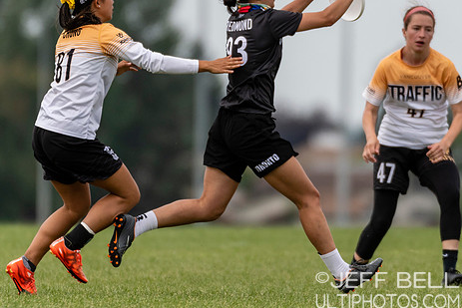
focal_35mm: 993
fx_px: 12747
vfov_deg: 1.4
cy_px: 71
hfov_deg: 2.1
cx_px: 250
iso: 160
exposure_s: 1/1600
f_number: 4
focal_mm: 400
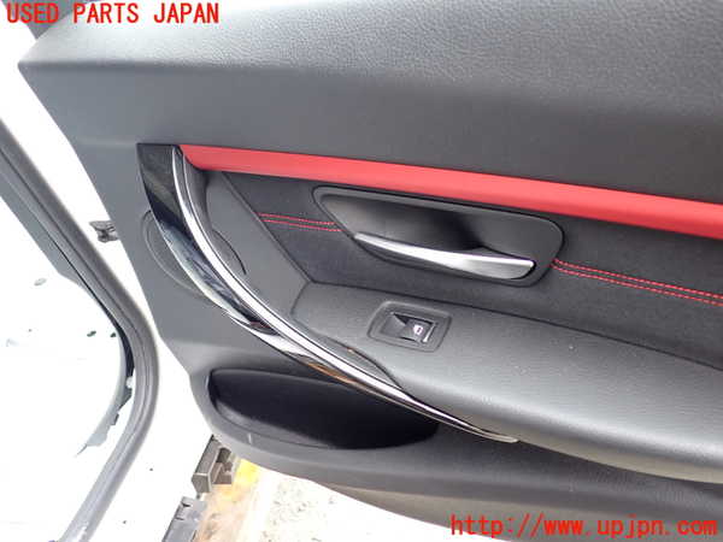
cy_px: 271
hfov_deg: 60.0
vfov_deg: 46.8
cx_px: 362
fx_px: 627
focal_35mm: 30
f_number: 2.3
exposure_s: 1/125
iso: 200
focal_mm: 5.4
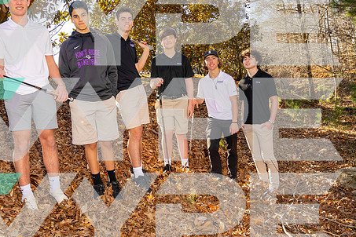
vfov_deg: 41.1
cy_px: 120
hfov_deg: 58.3
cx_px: 143
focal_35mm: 32
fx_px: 316
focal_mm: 25
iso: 100
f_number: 8
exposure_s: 1/125
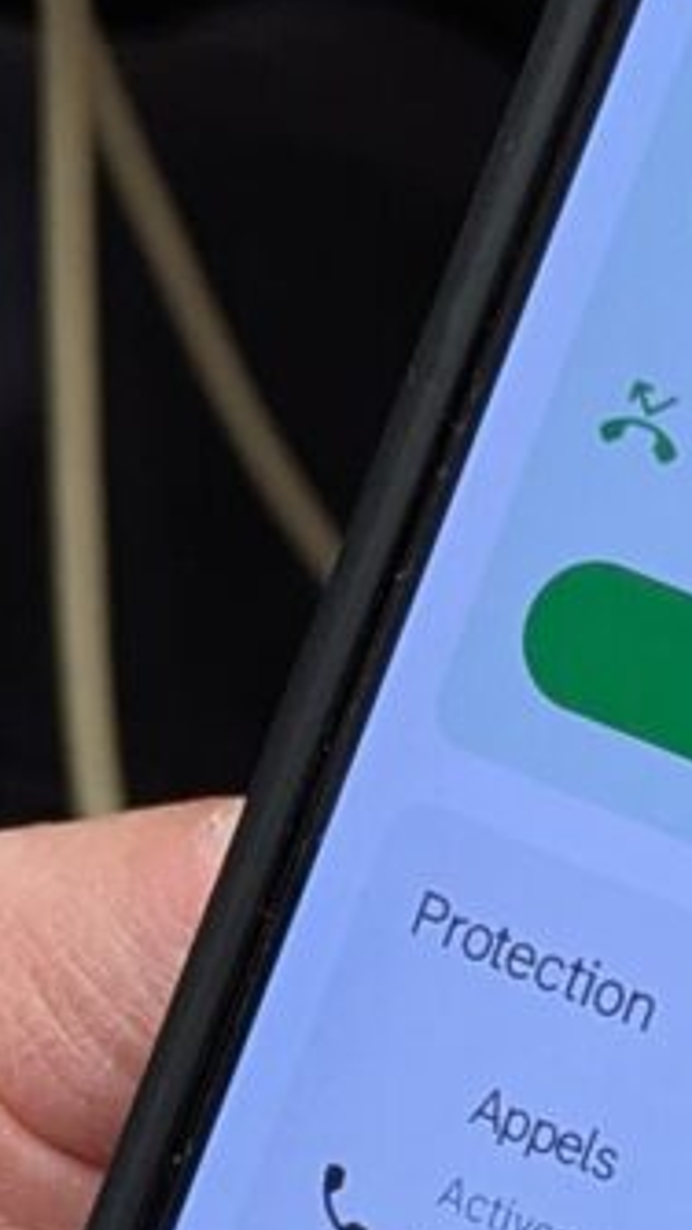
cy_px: 2018
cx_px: 939
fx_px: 6814
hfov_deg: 5.8
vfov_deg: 9.9
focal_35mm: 209
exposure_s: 1/100
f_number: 1.89
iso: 243
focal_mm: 5.43
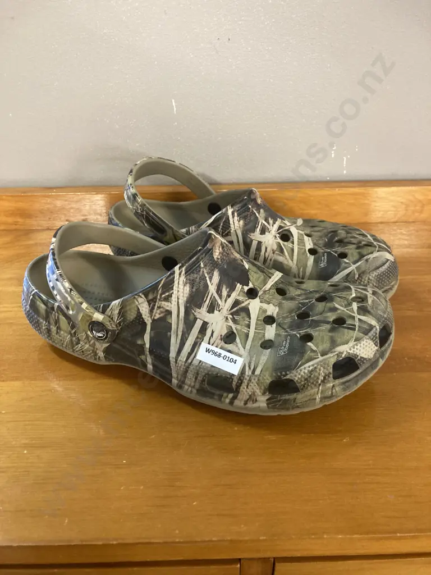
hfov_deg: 49.7
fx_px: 465
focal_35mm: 28
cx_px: 216
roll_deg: -0.7
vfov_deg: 63.4
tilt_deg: -30.9
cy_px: 288
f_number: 1.8
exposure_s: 1/33
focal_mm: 3.99
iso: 320
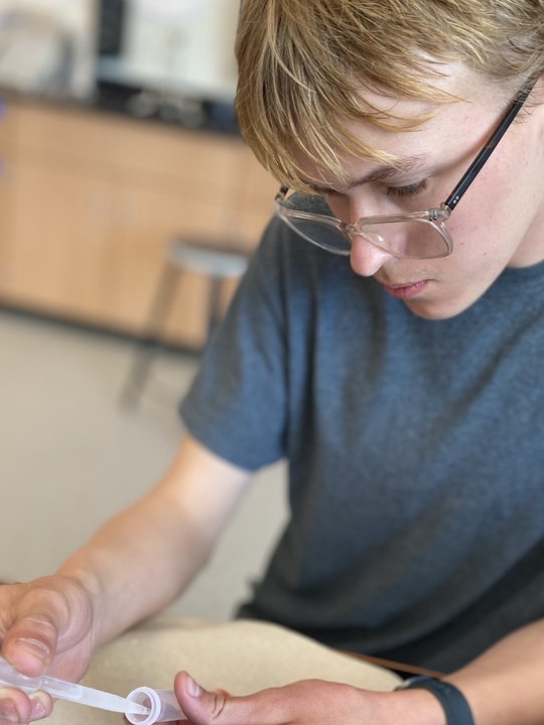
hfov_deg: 38.7
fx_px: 775
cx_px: 265
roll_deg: -10.6
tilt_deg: -22.2
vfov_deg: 49.9
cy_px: 422
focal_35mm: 37
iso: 64
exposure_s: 1/60
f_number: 1.8
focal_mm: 4.25
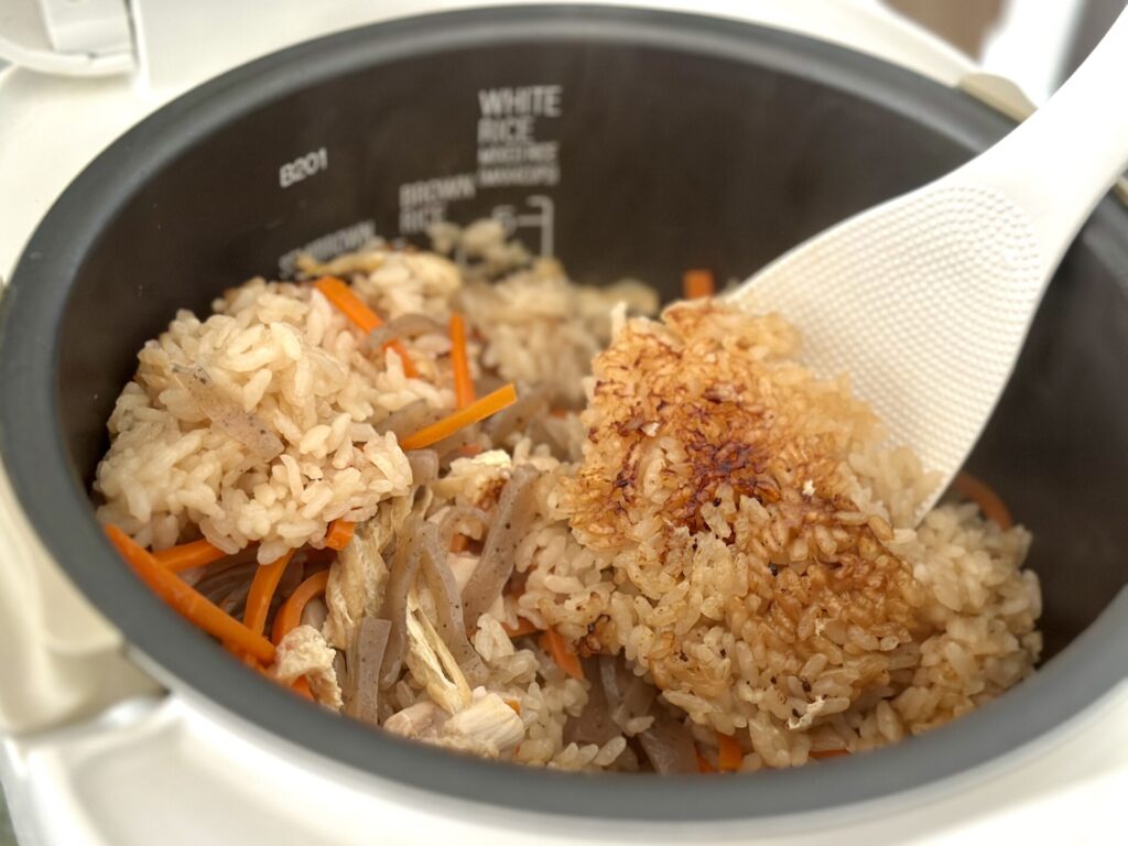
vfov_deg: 30.3
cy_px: 423
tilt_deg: -45.6
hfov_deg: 39.7
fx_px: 1564
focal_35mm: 48
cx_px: 564
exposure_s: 1/54
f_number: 1.78
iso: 400
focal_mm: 6.86
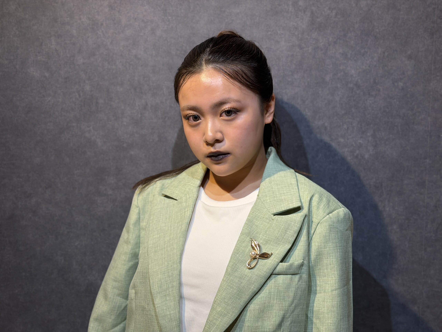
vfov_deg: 30.3
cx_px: 221
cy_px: 166
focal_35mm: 48
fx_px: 613
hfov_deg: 39.7
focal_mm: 6.76
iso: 80
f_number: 1.78
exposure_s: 1/100
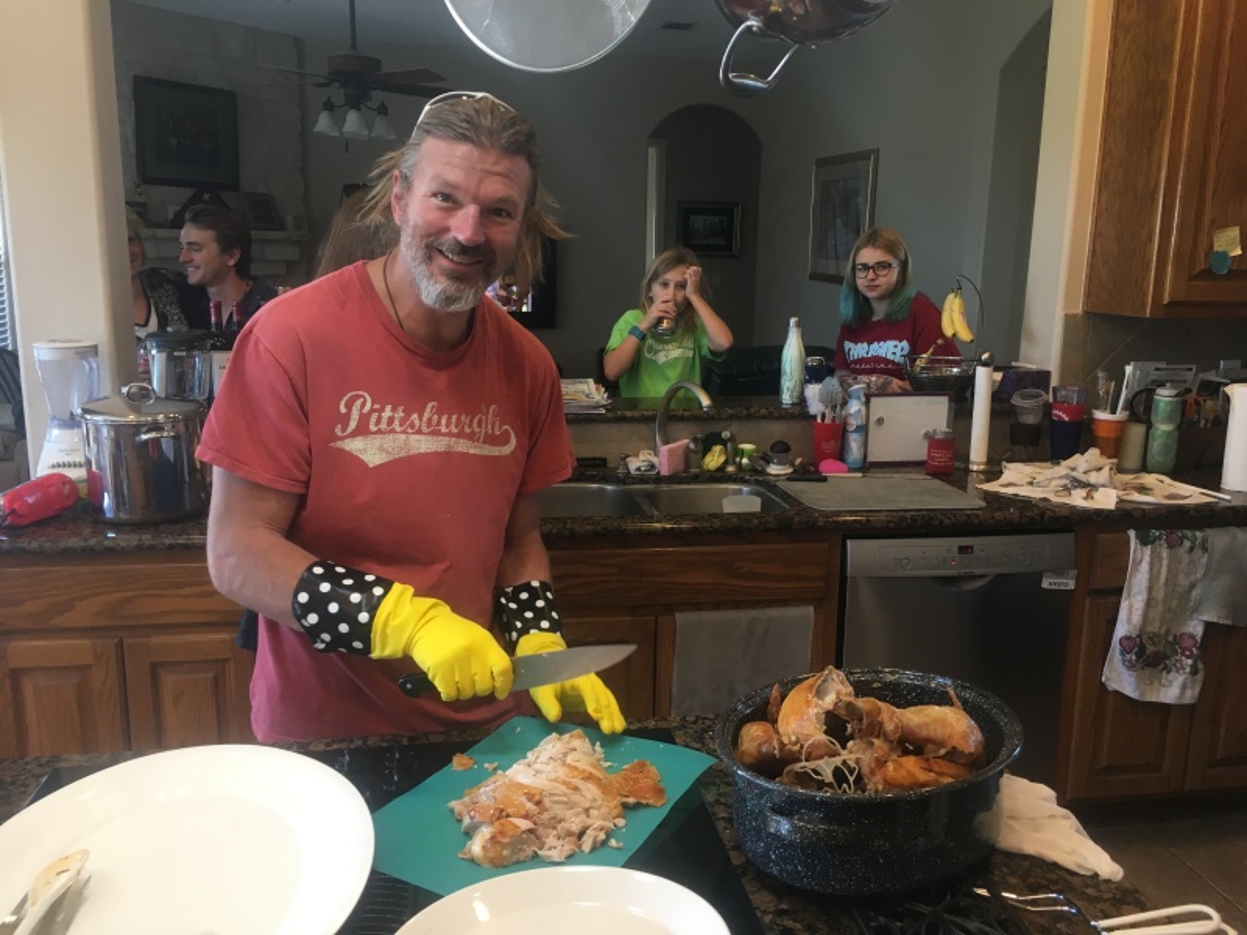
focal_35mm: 29
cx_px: 624
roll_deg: +0.1
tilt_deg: -11.3
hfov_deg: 61.7
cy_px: 468
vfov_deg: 48.2
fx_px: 1045
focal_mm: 4.15
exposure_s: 1/30
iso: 64
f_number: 2.2
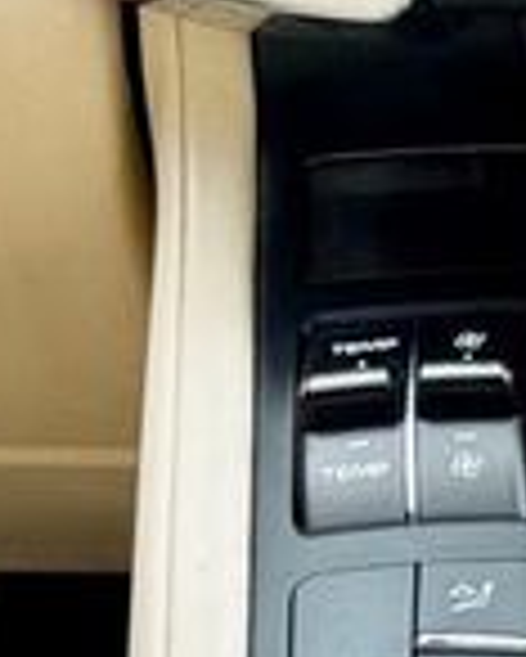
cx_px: 1016
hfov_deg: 4.7
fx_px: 6376
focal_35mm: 328
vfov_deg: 5.9
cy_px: 248
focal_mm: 6.76
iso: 64
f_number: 1.78
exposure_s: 1/121
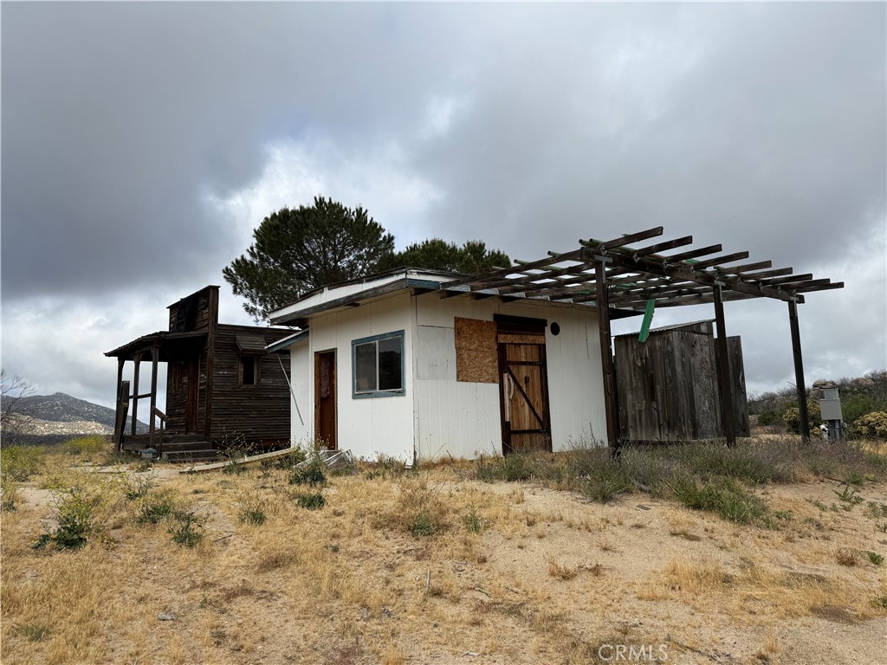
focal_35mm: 24
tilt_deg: +10.1
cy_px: 332
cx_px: 444
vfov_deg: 56.8
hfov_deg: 71.6
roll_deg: +0.8
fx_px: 615
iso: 80
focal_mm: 6.76
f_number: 1.78
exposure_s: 1/3953
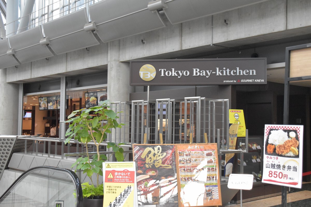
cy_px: 104
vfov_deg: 30.8
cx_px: 156
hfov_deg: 45.0
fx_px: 376
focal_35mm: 44
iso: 6400
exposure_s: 1/640
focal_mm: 29
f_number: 4
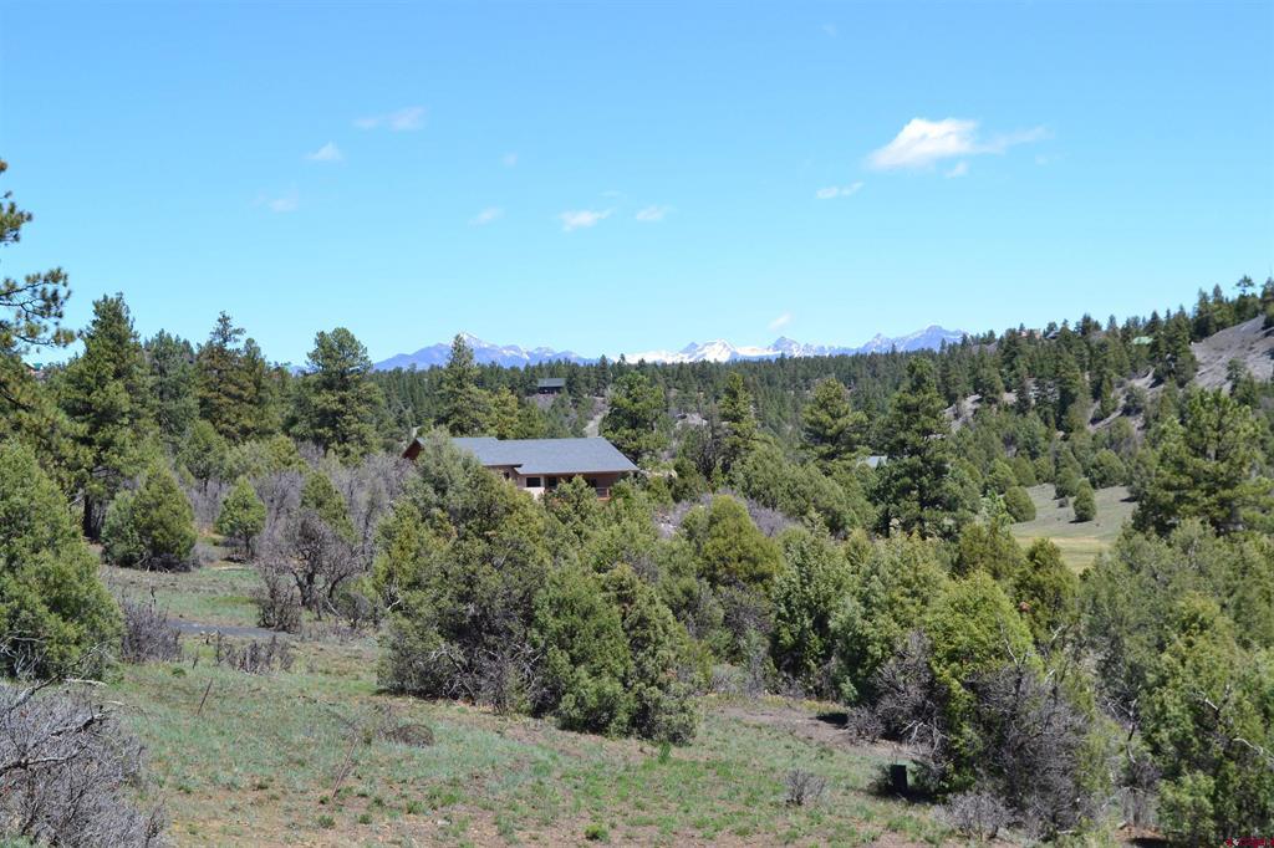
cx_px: 637
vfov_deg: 19.7
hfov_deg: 29.3
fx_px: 2441
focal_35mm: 69
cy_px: 424
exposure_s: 1/400
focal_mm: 46
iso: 400
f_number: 11
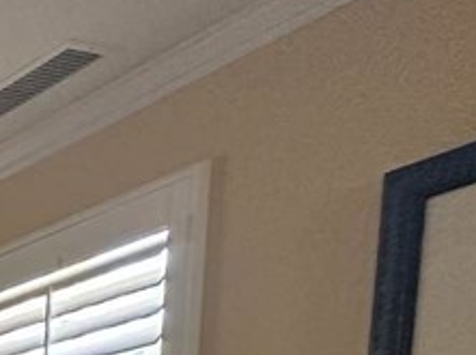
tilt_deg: -9.7
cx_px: -482
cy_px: 727
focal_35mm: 65
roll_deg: +2.9
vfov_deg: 16.5
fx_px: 892
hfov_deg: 18.6
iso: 320
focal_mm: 2.22
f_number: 2.2
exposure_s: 1/60
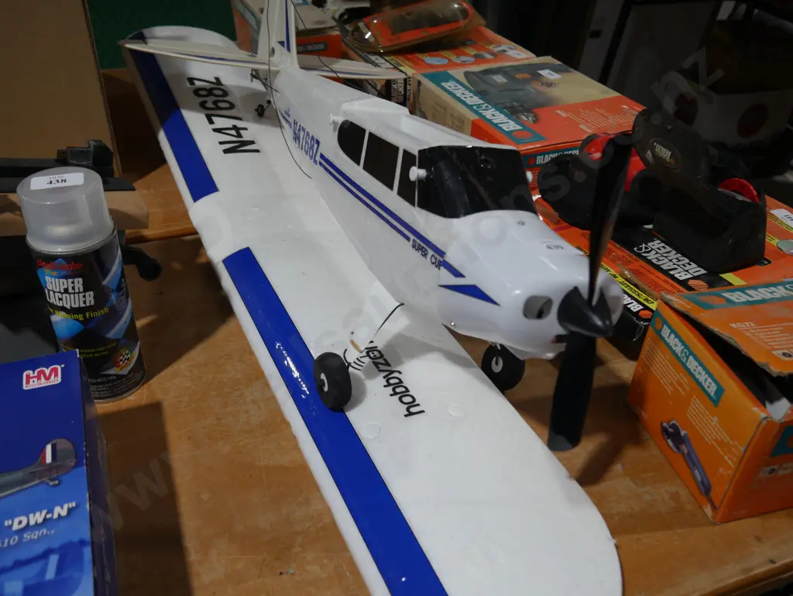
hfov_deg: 56.8
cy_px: 298
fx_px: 733
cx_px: 396
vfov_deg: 44.2
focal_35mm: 32
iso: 200
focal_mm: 16
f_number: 3.6
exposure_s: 1/100
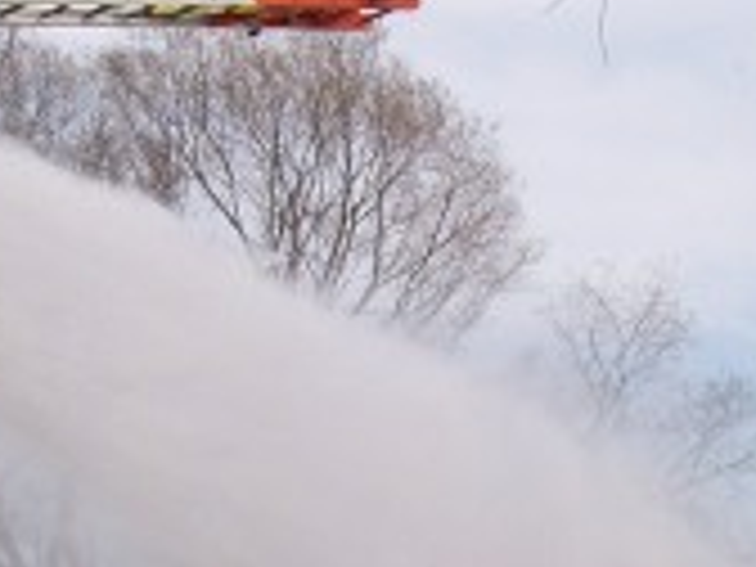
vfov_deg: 10.8
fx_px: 2992
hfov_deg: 14.4
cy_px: 500
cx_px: 436
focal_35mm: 137
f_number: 4.8
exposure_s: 1/509
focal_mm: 6
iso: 80
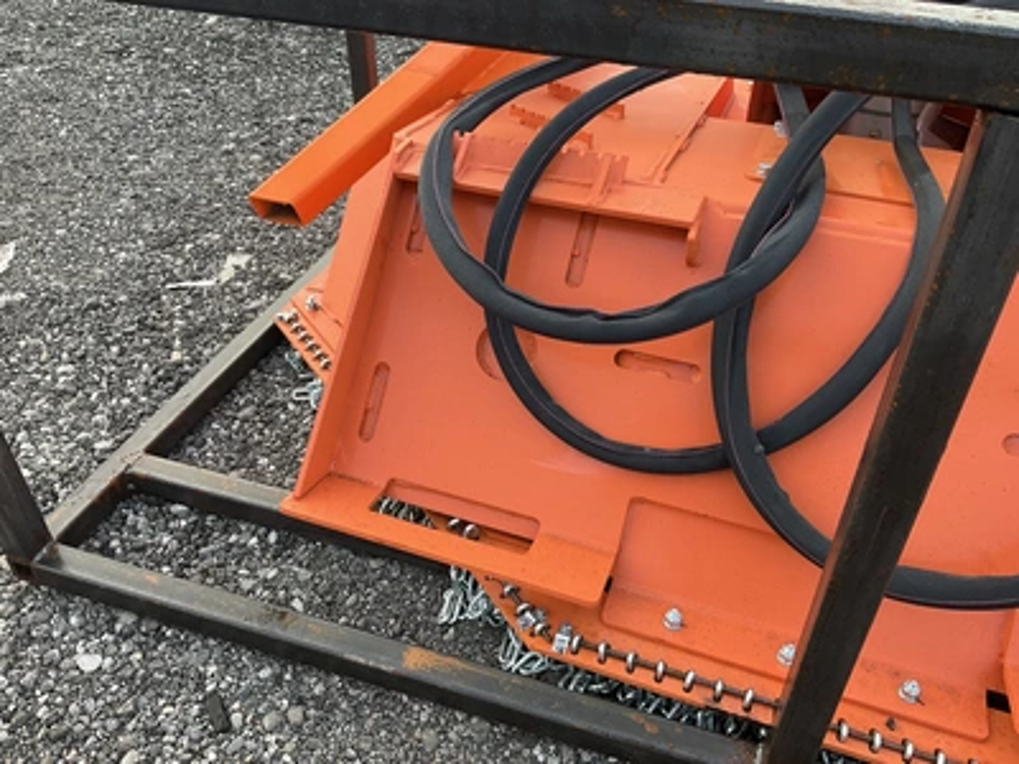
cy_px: 382
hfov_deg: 61.7
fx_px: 854
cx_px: 510
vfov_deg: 48.2
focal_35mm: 29
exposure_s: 1/122
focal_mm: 3
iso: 32
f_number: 1.8
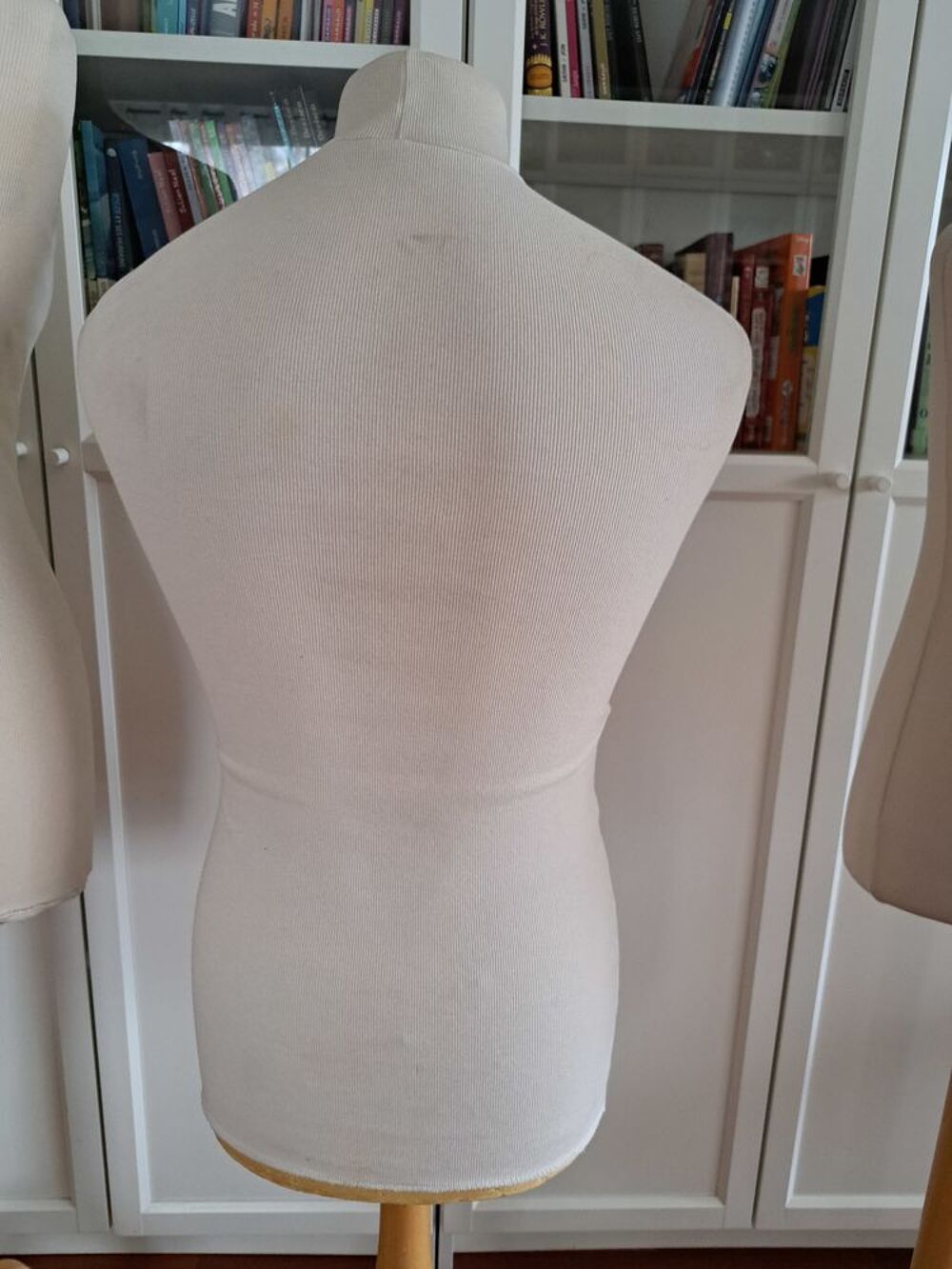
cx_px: 476
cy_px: 634
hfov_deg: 56.8
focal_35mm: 24
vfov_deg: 71.6
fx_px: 880
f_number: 1.8
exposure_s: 1/50
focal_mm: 5.23
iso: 320
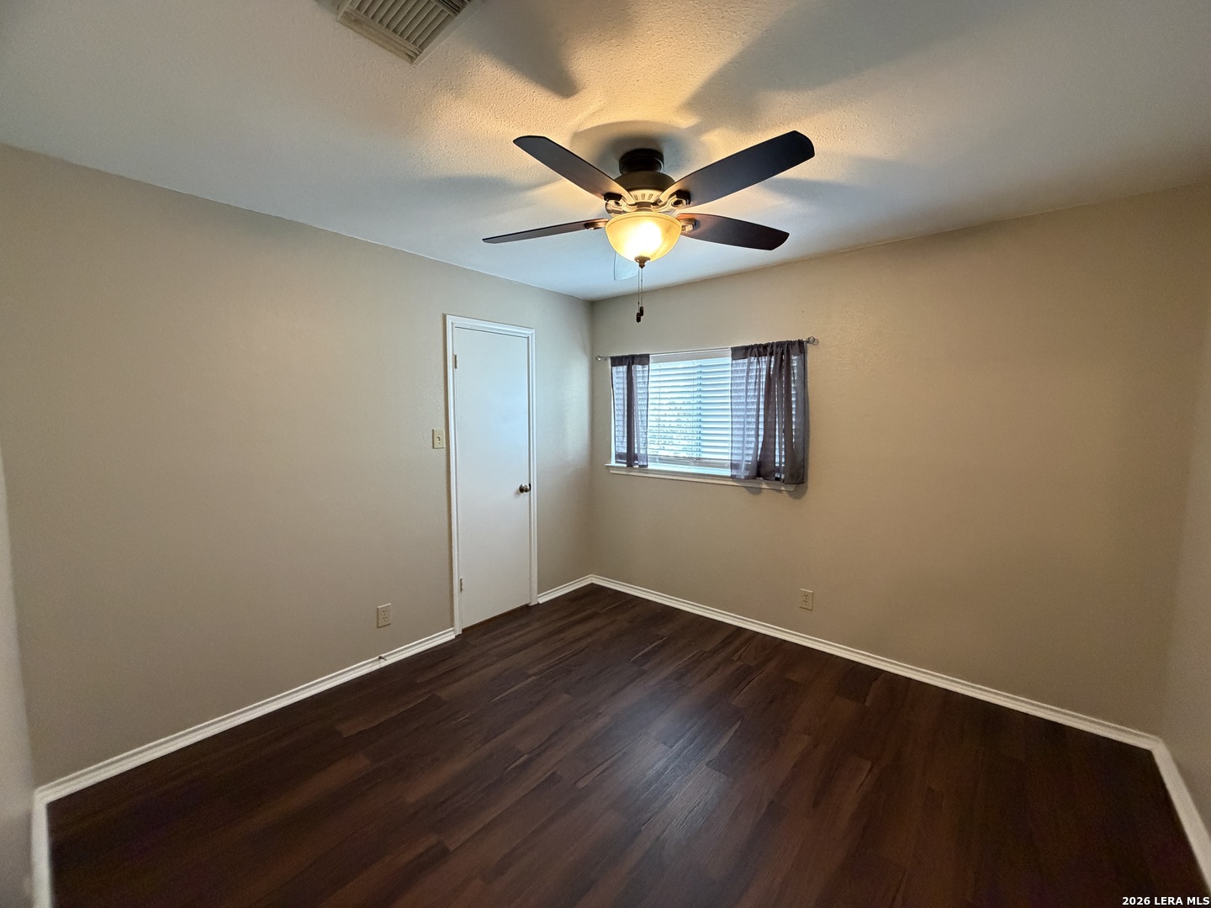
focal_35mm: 14
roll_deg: +1.0
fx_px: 490
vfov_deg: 85.7
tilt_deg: -5.0
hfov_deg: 102.1
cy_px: 454
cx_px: 606
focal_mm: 2.22
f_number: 2.2
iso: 640
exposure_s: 1/60
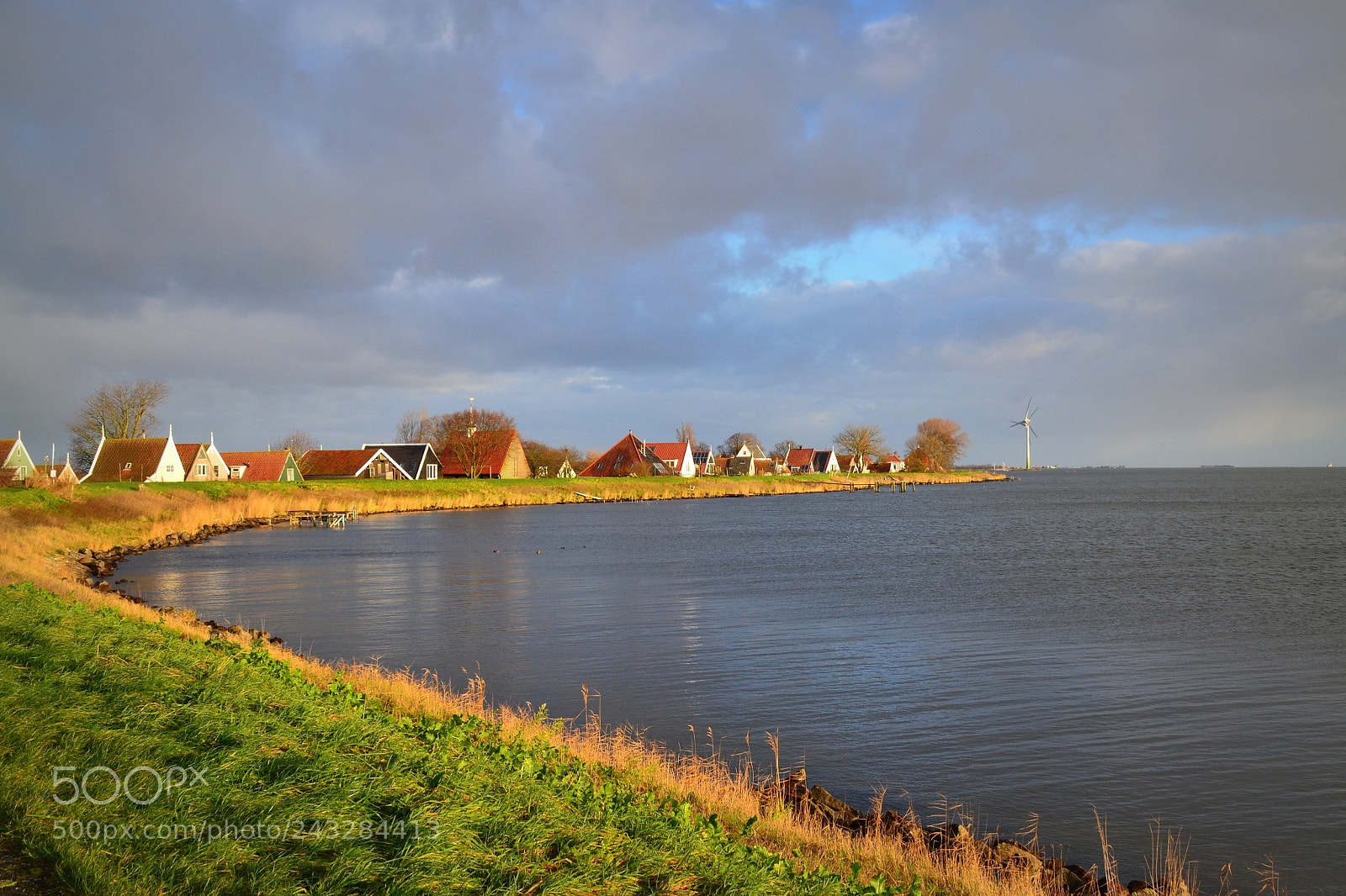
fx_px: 1458
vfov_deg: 34.2
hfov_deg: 49.6
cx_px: 673
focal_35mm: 39
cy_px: 448
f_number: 10
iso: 400
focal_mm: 26
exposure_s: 1/250
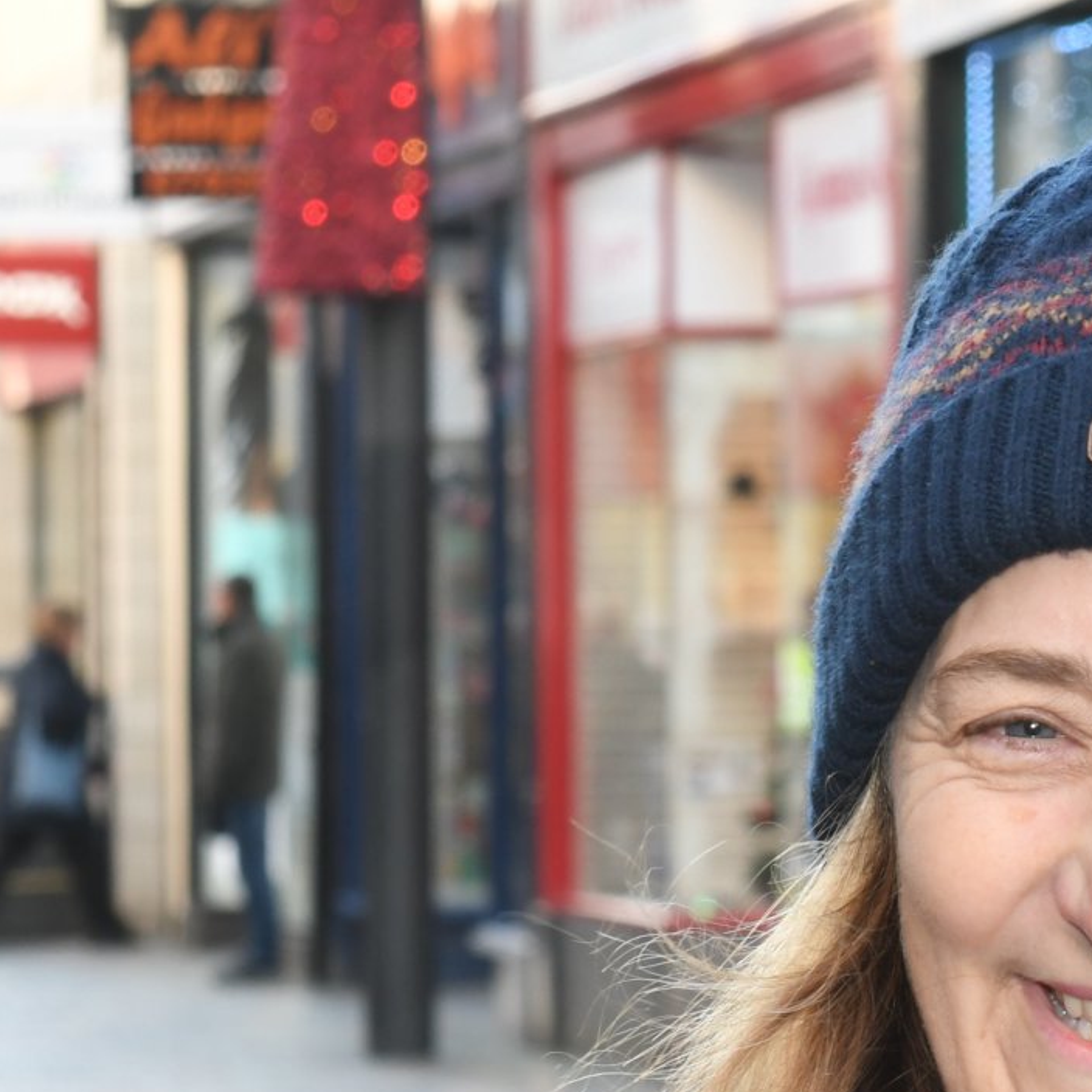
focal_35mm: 215
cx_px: 1185
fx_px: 7673
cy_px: 907
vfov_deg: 8.1
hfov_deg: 8.1
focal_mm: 58
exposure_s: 1/80
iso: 640
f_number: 6.3
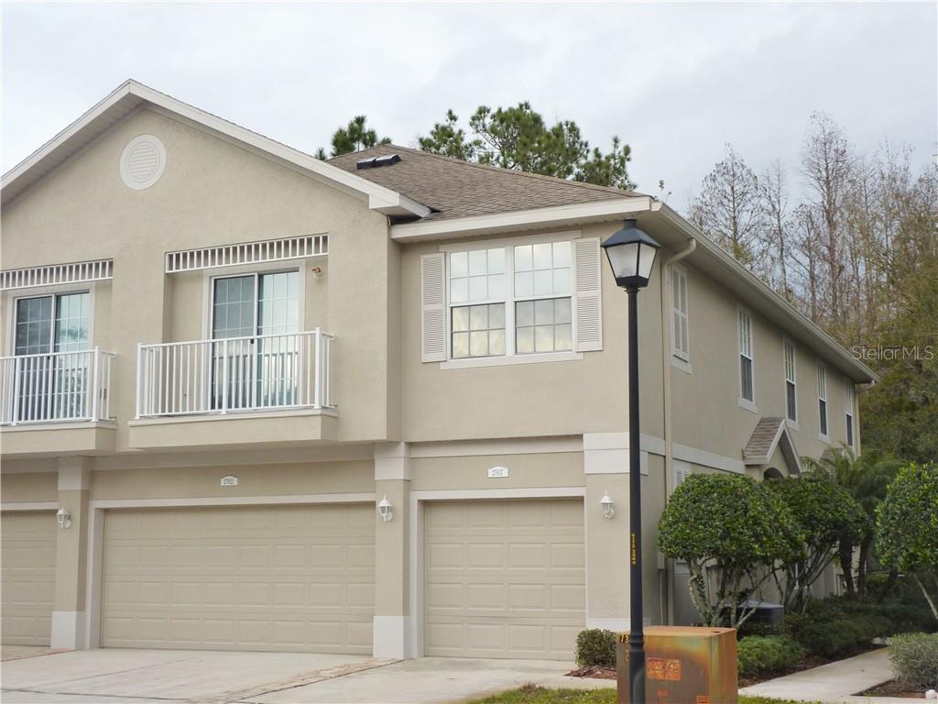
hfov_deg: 36.8
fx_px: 1409
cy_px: 352
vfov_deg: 28.0
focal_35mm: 52
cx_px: 469
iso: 80
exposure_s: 1/200
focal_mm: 8.5
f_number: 3.8
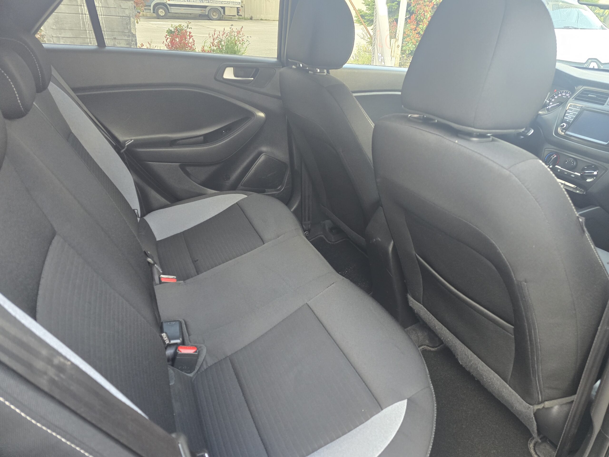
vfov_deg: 58.9
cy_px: 228
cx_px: 304
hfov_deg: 73.9
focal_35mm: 23
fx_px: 405
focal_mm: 6.3
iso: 640
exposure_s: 1/100
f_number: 1.7
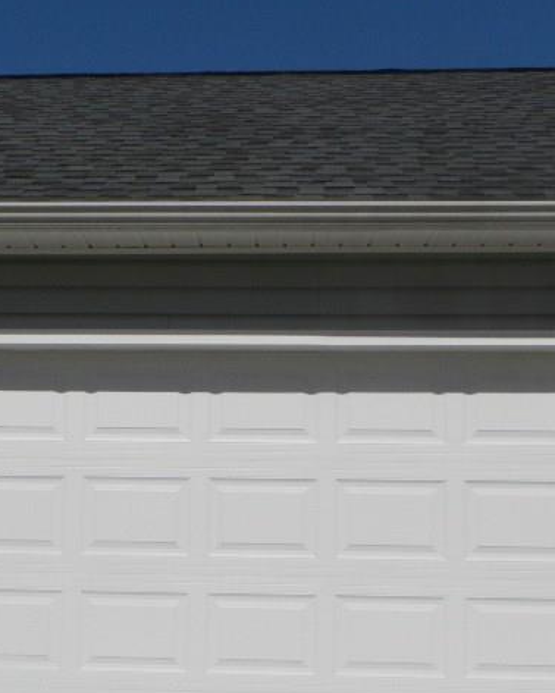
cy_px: 455
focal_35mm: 55
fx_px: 1129
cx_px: 179
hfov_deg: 27.4
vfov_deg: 33.9
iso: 80
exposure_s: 1/640
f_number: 8
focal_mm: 4.6
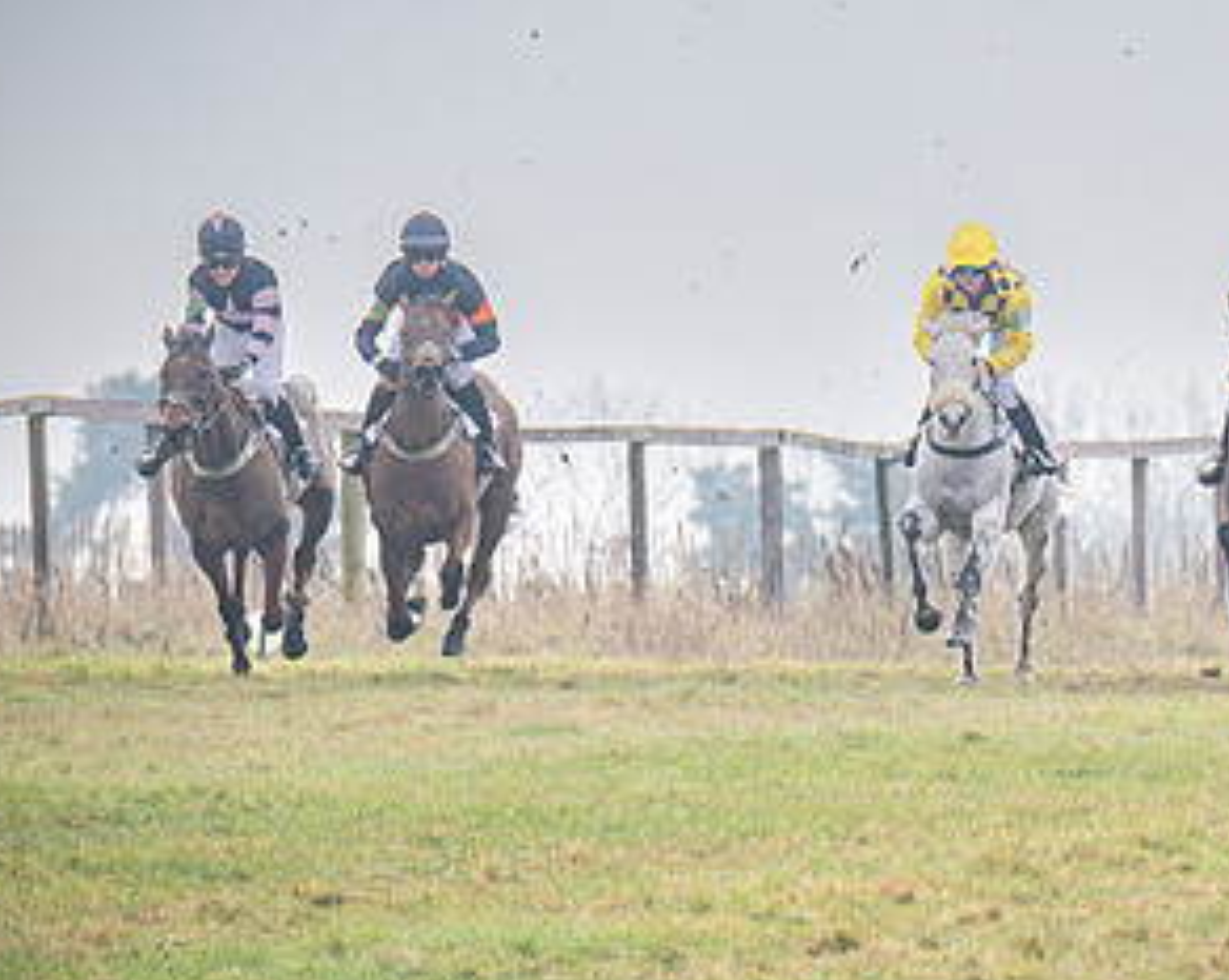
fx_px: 31577
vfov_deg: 1.8
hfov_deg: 2.2
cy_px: 565
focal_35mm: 869
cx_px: 540
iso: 320
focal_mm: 200
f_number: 5
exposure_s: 1/1000
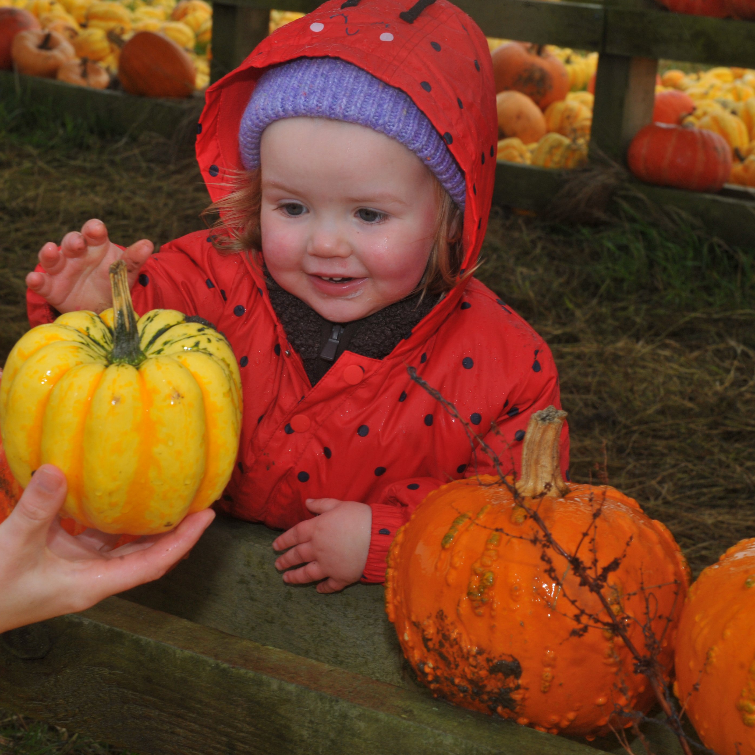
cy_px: 375
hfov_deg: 20.4
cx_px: 393
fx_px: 2097
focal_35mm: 85
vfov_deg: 20.4
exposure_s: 1/100
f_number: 13
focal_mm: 66
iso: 500
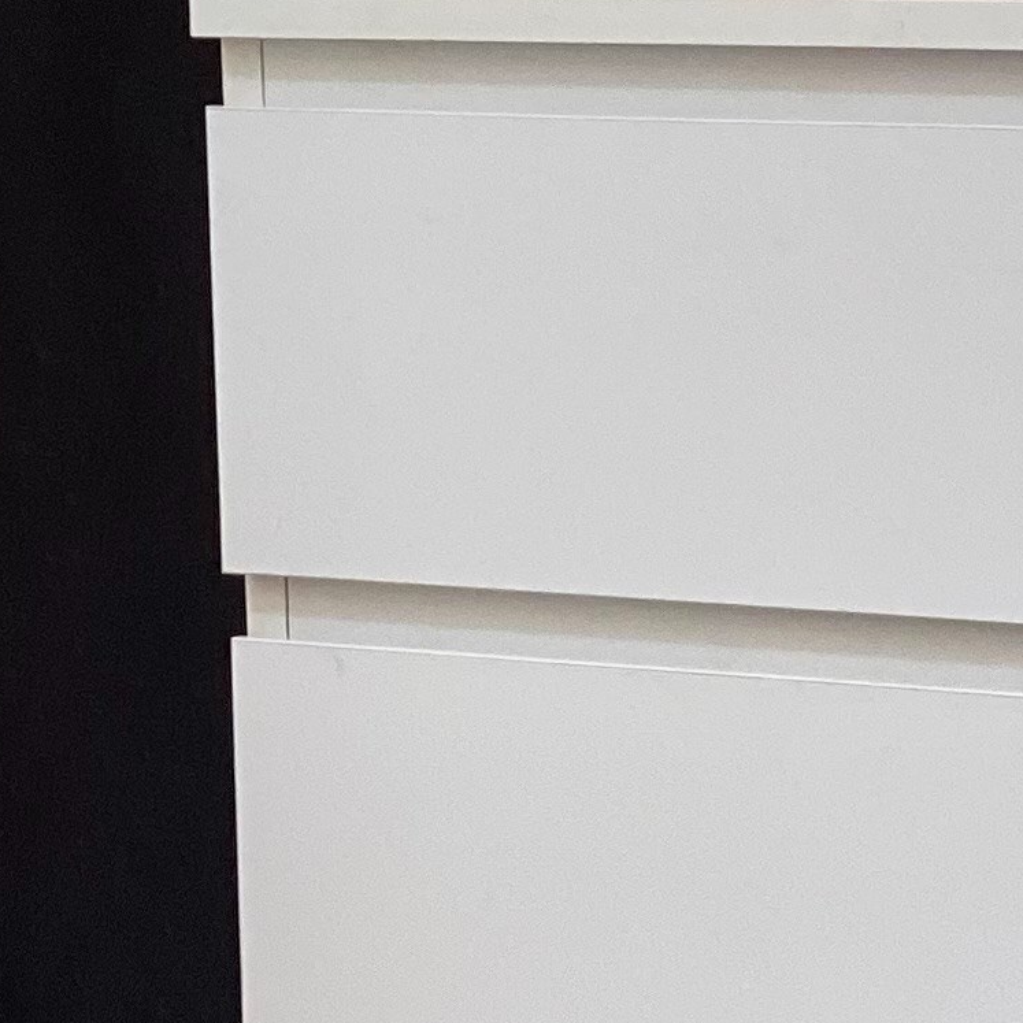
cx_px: -534
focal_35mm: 248
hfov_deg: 6.9
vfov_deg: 7.1
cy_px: 320
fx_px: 8292
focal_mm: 6
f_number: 2
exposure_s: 1/100
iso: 64
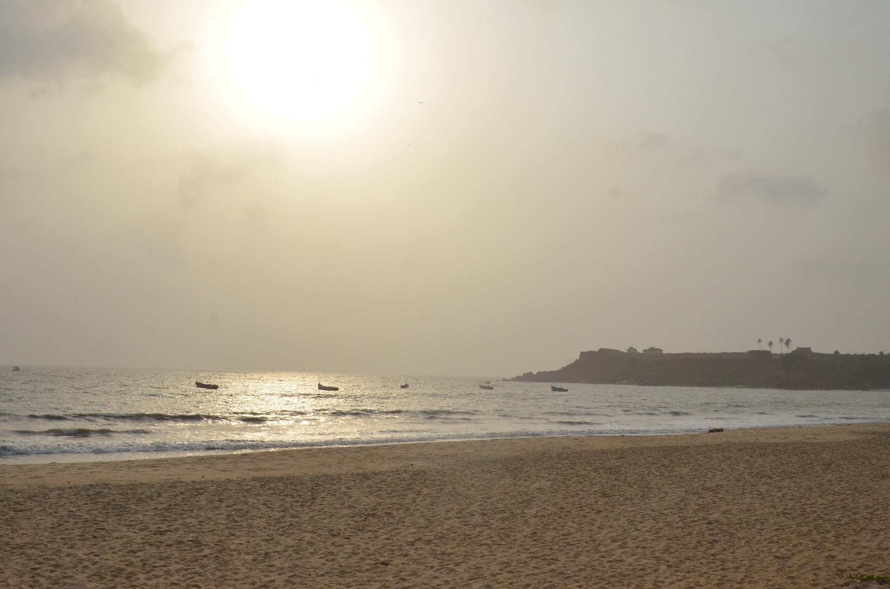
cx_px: 445
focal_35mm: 38
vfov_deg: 35.3
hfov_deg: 51.4
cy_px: 294
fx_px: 925
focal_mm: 25
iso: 1250
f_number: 11
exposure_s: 1/4000
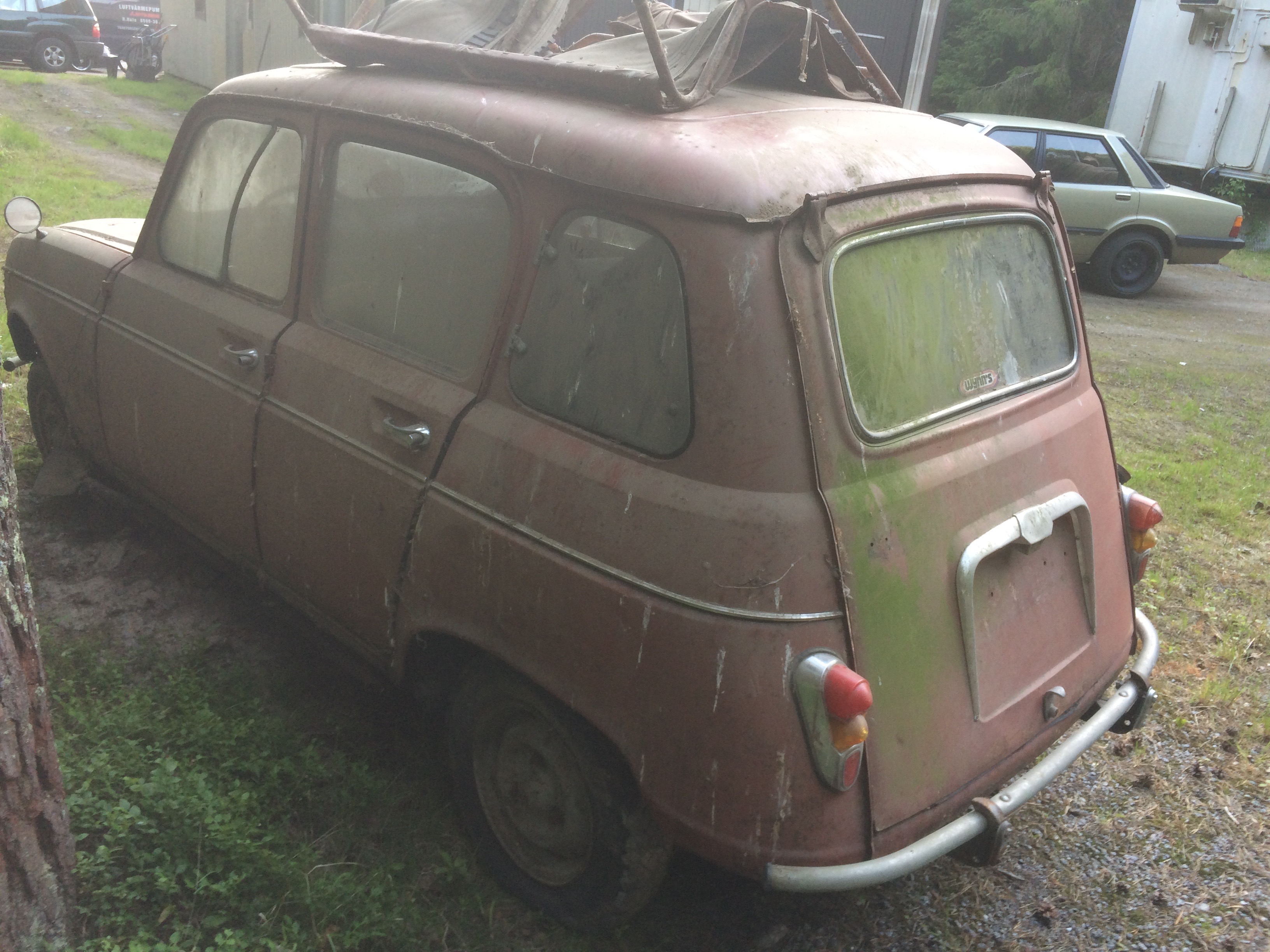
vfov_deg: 48.2
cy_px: 476
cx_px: 635
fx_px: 1064
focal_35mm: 29
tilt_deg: -20.6
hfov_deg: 61.7
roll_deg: -7.7
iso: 50
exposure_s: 1/50
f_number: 2.2
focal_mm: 4.15
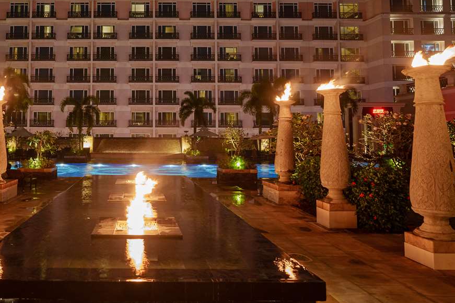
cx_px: 133
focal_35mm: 32
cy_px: 111
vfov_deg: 40.6
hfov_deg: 56.4
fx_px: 407
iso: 800
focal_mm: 18.7
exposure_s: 1/5
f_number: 4.5
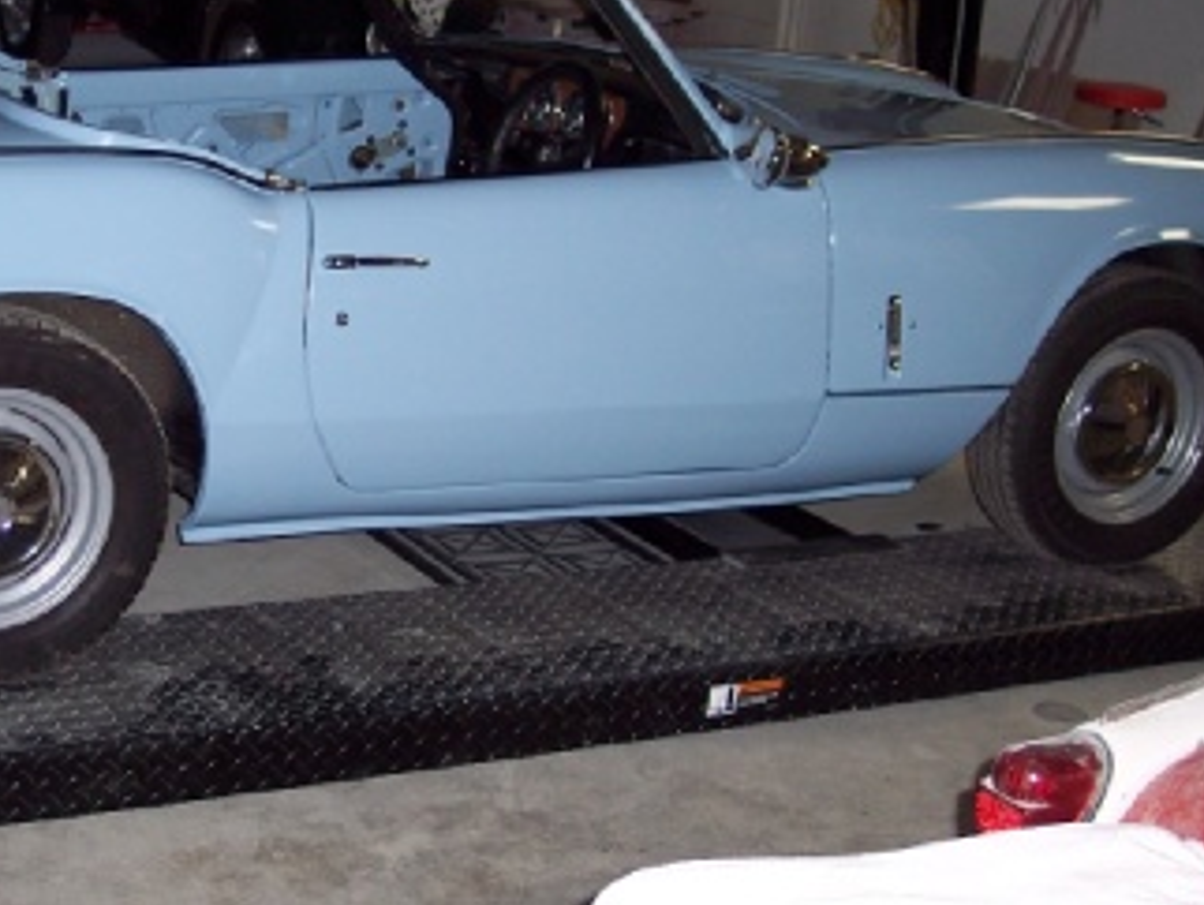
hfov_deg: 27.8
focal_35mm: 69
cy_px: 337
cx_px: 314
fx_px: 2402
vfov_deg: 21.3
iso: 100
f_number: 2.8
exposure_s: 1/60
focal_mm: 8
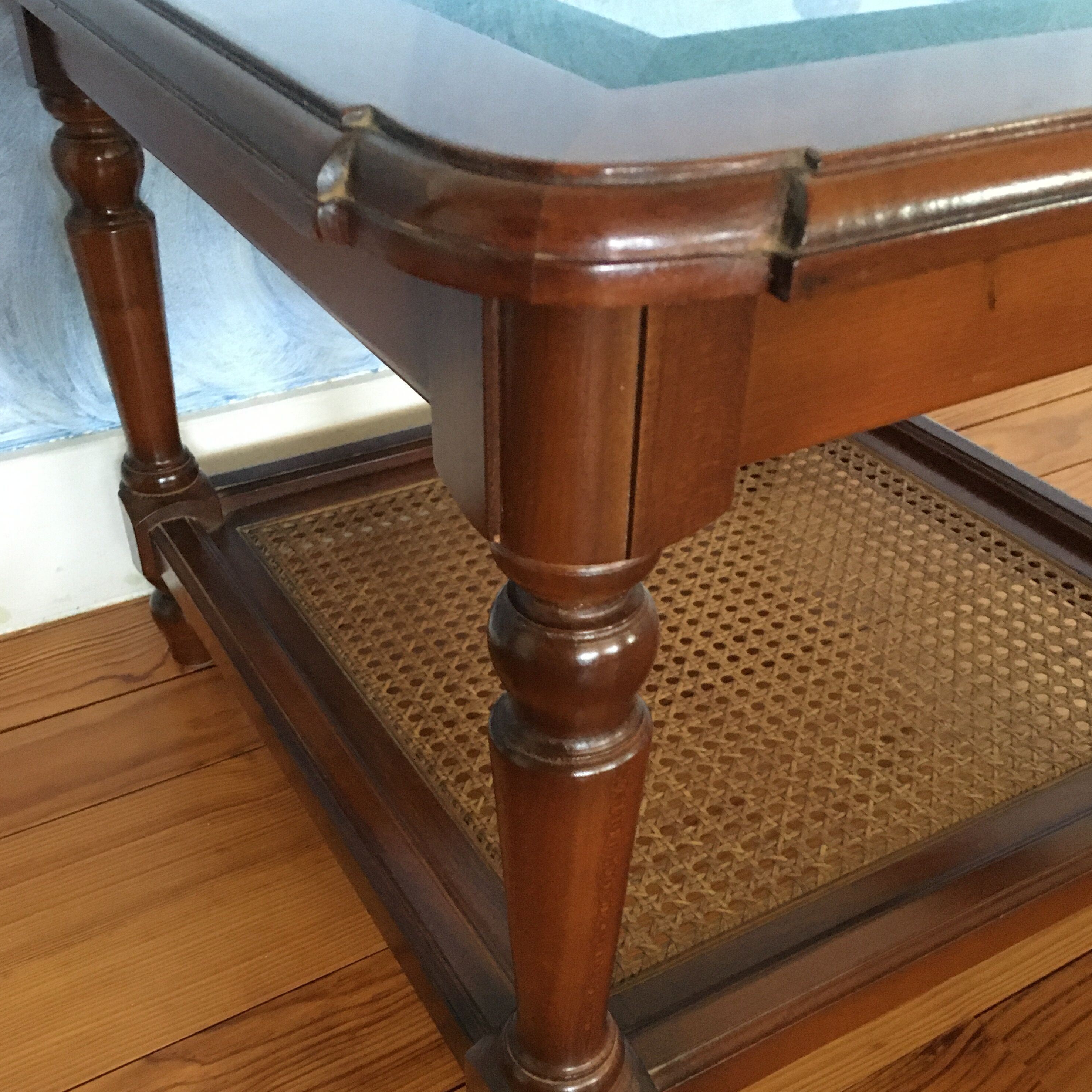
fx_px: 1249
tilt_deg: -38.2
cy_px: 663
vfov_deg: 46.9
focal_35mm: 35
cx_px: 538
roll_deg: +0.1
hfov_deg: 47.2
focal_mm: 4.15
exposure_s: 1/17
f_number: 2.2
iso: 320
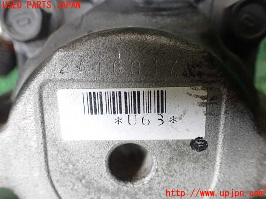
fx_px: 231
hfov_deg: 60.0
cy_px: 100
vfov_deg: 46.8
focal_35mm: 30
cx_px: 133
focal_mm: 5.4
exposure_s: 1/125
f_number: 2.3
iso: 800
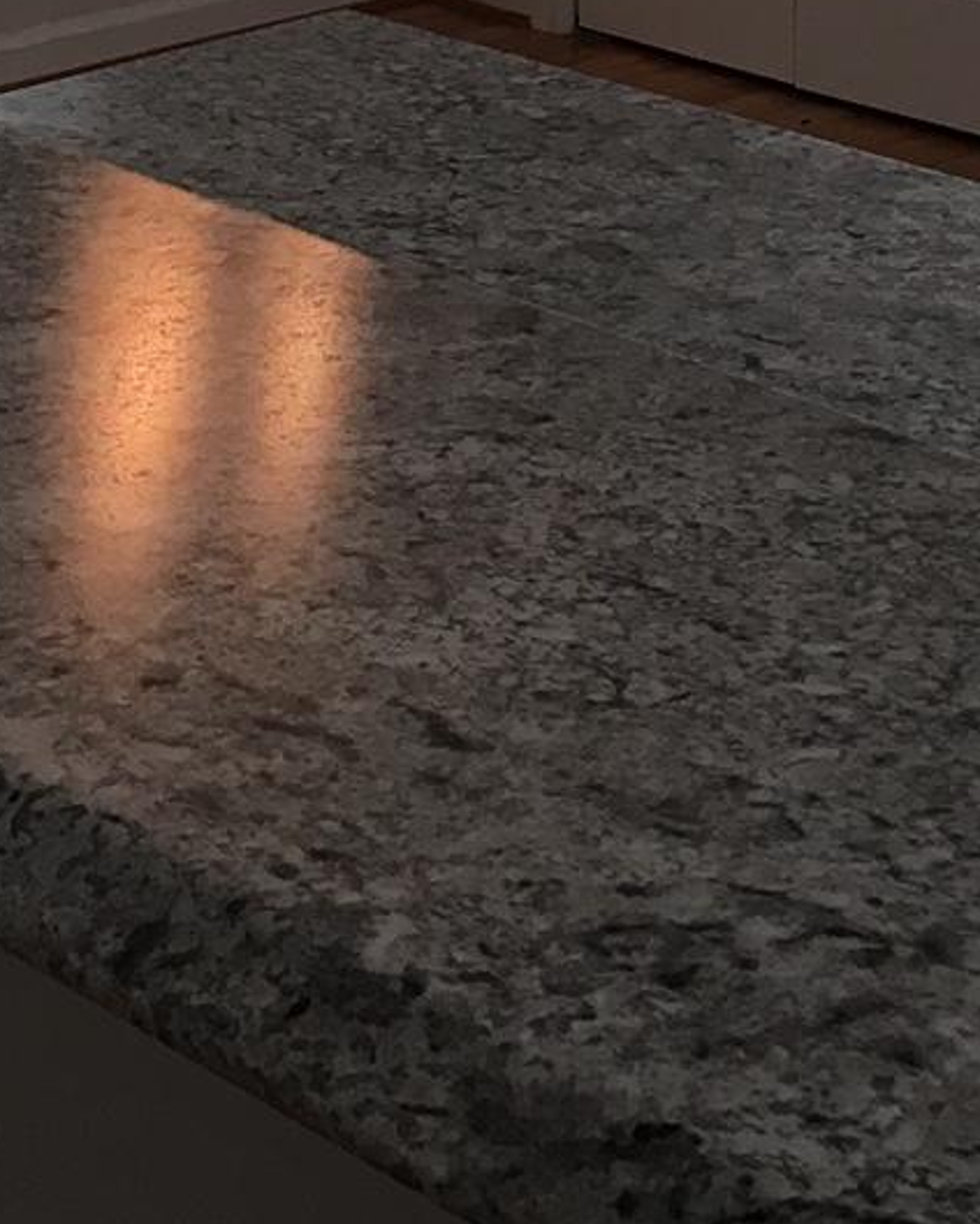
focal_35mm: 108
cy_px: -280
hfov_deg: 14.3
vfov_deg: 16.9
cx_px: 653
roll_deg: -0.6
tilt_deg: -10.3
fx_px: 3912
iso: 25
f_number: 2.2
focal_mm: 4.15
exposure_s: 1/40
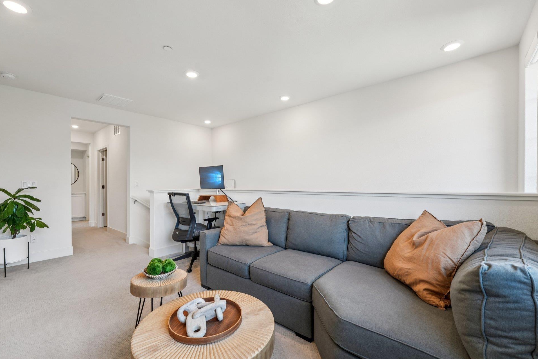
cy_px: 182
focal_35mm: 15
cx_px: 263
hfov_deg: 100.4
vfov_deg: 77.3
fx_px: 224
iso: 640
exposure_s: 1/25
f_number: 8
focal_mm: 14
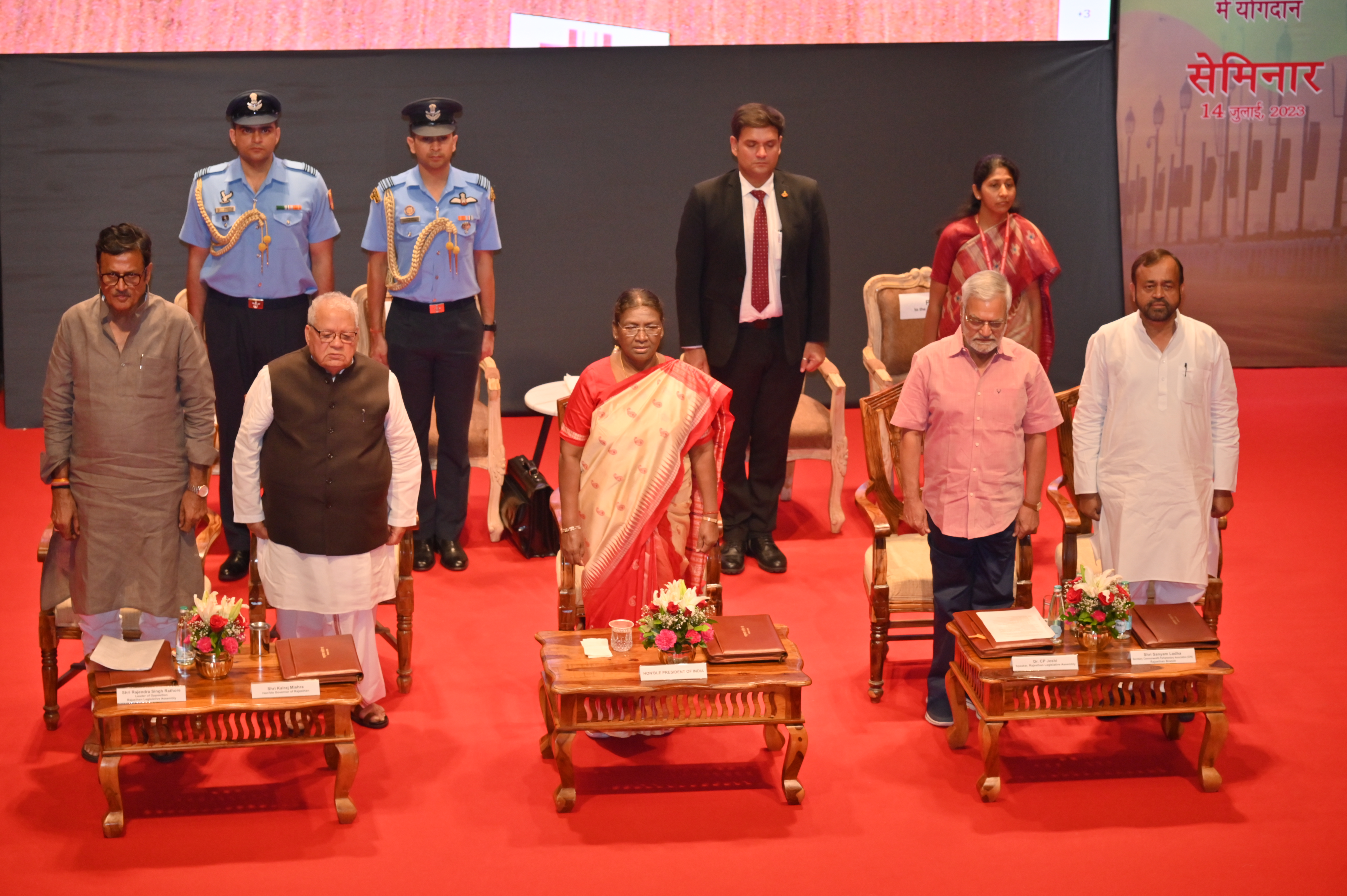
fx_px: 4300
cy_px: 448
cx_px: 674
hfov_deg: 17.8
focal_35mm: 115
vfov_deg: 11.9
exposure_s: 1/200
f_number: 5.6
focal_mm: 115
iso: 1250
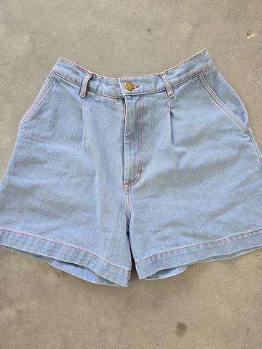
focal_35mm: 23
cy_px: 174
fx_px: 232
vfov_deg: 73.9
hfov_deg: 58.9
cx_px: 131
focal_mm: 6.3
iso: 160
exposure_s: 1/180
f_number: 1.7
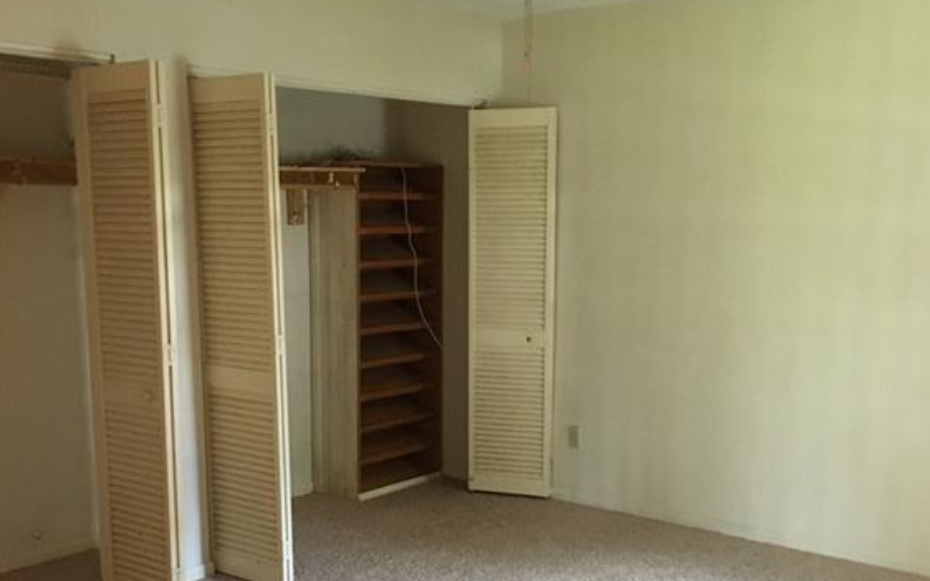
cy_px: 406
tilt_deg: -9.8
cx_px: 472
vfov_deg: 30.2
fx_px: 1064
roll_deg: +0.6
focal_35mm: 42
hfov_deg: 47.2
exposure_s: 1/15
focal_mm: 4.15
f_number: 2.2
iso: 320
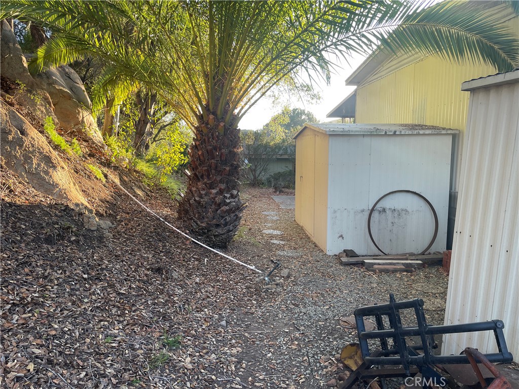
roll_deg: +0.6
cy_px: 194
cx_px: 260
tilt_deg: -7.5
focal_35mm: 26
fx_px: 390
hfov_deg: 67.3
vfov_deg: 53.1
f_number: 1.6
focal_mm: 4.2
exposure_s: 1/121
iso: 40
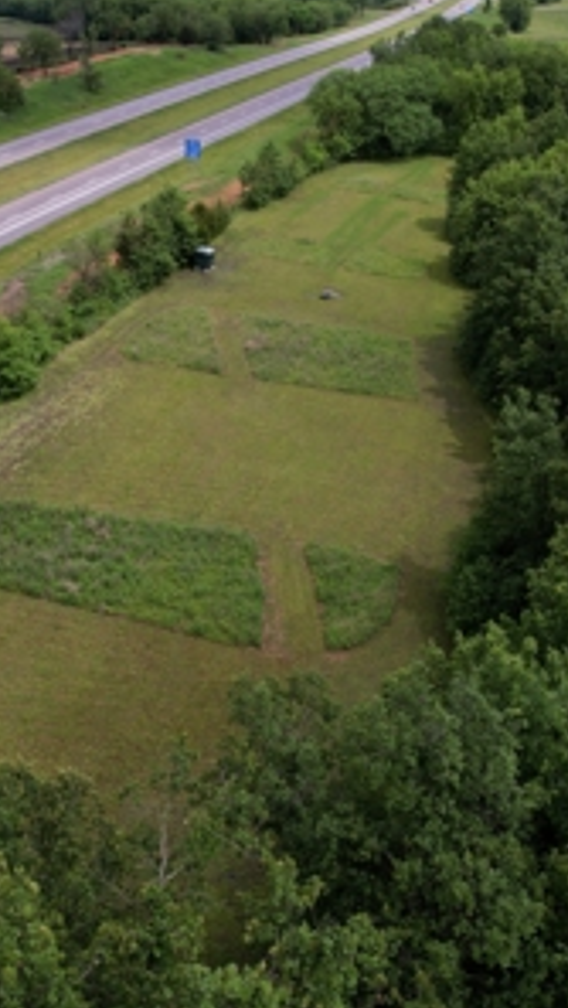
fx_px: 935
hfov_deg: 33.6
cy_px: 504
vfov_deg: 56.6
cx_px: 218
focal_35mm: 35
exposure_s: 1/100
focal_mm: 8.38
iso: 200
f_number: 2.8
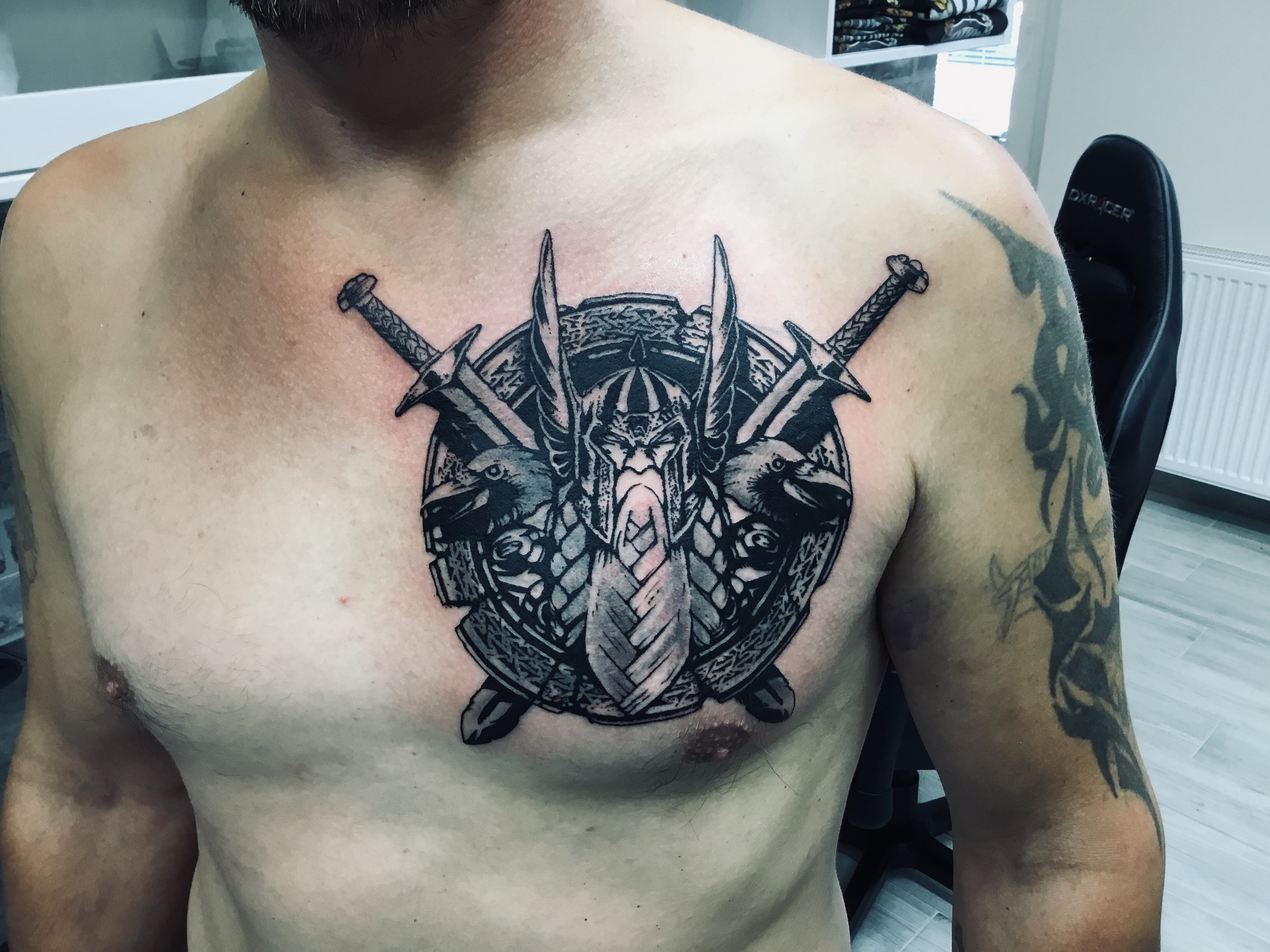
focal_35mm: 31
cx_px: 635
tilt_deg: -25.1
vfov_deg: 45.4
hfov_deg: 58.4
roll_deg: +0.2
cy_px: 476
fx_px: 1137
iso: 32
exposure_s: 1/33
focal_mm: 3.3
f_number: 2.4
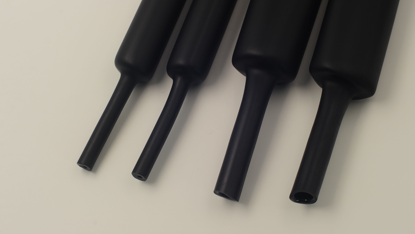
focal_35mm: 66
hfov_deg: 31.9
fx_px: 726
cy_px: 118
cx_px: 224
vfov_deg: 18.3
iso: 250
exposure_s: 1/100
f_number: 8
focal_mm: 50
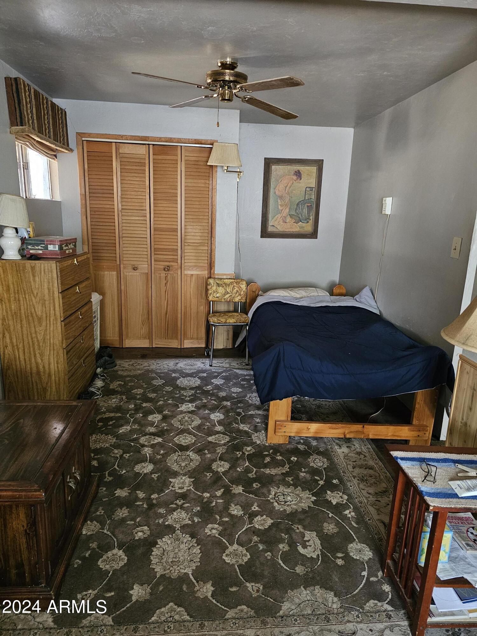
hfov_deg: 58.9
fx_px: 423
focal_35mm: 23
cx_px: 238
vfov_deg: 73.9
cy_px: 318
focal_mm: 6.3
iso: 800
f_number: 1.7
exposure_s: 1/24
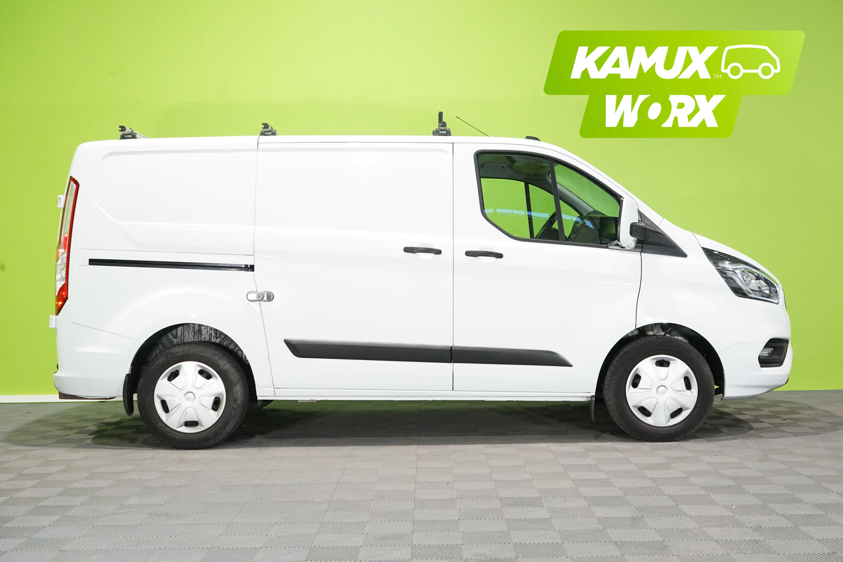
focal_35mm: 42
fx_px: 983
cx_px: 422
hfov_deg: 46.4
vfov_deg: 31.9
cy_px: 281
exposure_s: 1/40
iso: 4000
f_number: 10
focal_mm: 42
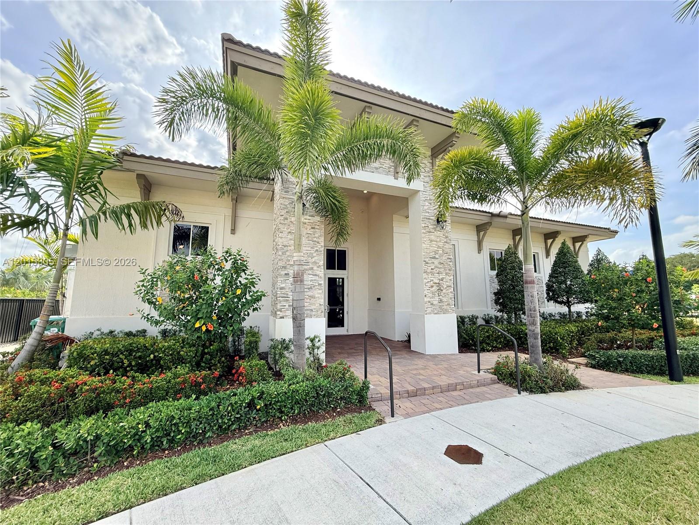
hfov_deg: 102.1
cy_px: 262
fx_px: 283
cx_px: 350
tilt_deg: +7.6
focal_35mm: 14
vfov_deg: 85.7
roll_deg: -0.4
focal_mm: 2.22
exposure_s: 1/651
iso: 64
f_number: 2.2
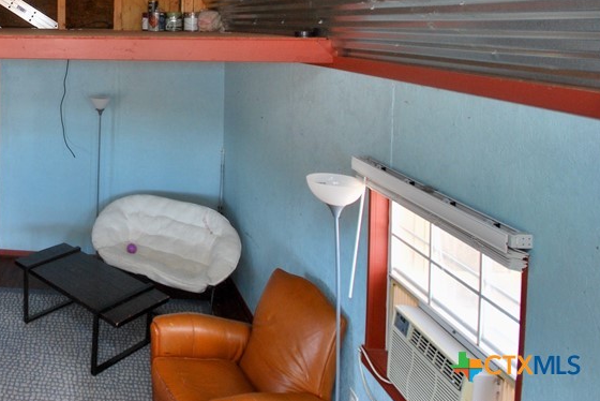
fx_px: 484
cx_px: 26
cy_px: 16
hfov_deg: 53.0
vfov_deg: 40.4
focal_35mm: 29
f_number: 4
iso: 280
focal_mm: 10
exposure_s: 1/30
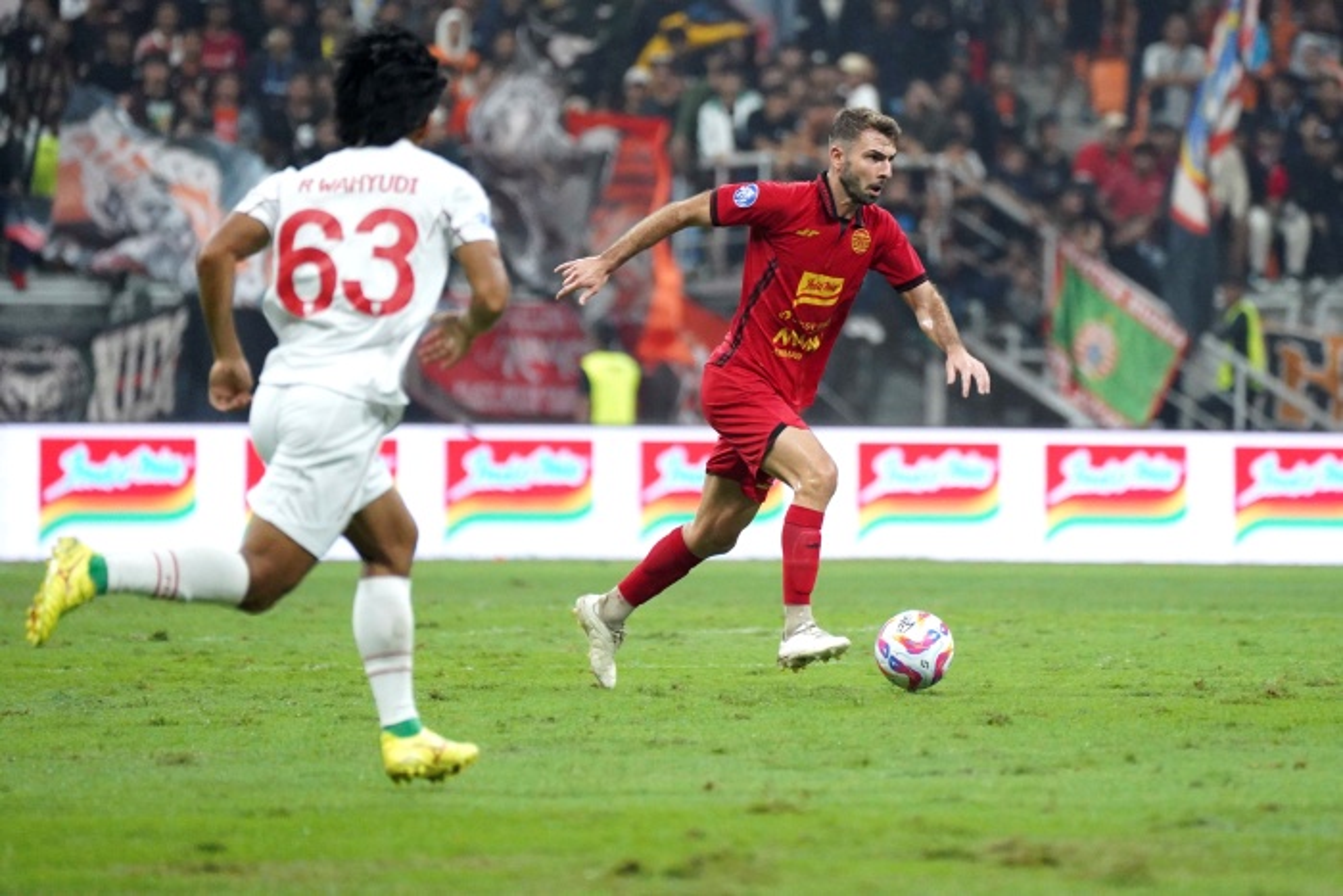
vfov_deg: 3.4
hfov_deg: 5.2
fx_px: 14924
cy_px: 448
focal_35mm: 400
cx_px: 672
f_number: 5.6
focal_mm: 400
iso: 8000
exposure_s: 1/800
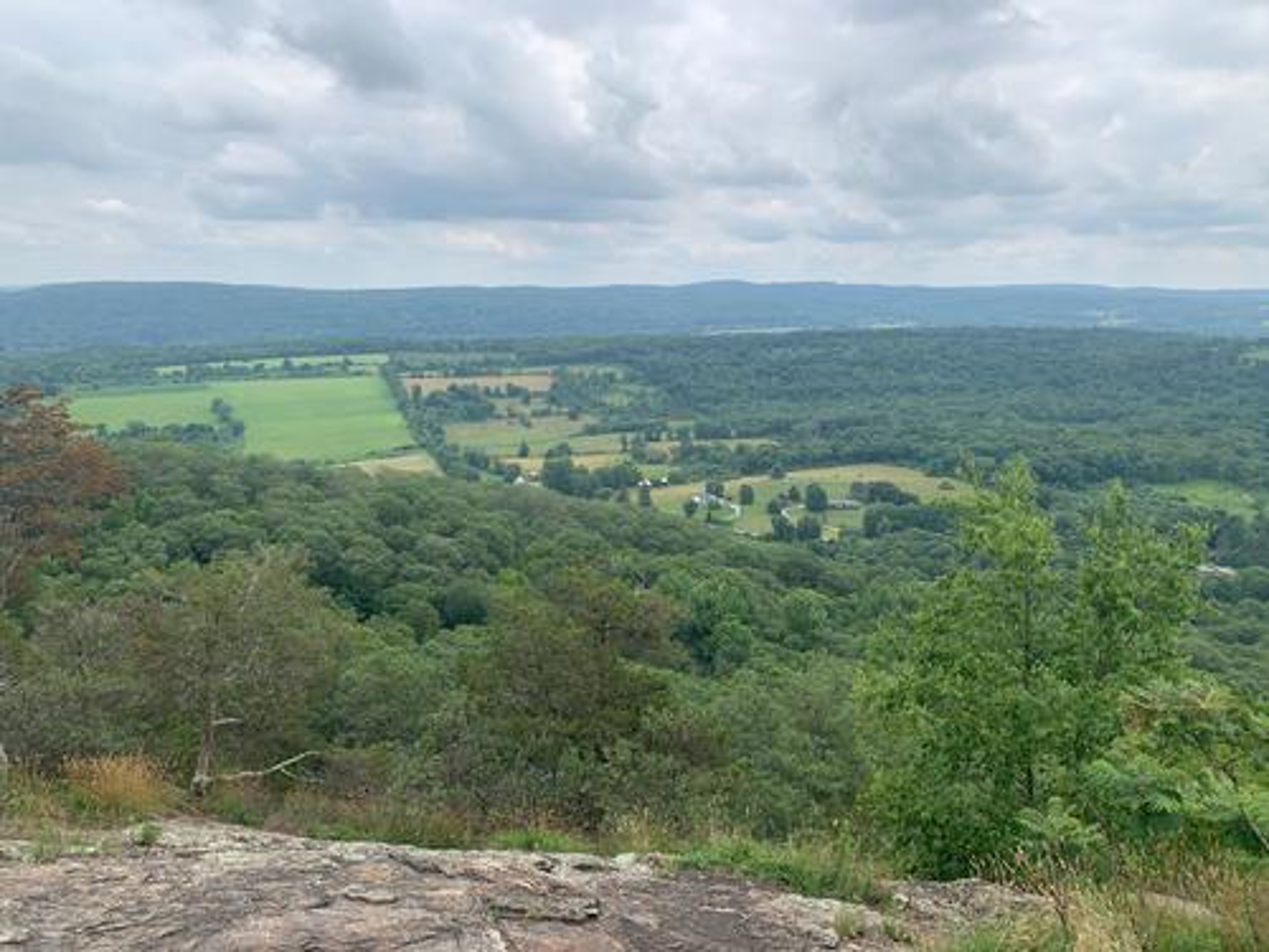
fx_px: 953
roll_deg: +0.2
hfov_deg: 67.3
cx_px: 634
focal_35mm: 26
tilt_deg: -10.3
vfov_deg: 53.1
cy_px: 476
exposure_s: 1/1880
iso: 25
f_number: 1.8
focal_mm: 4.25
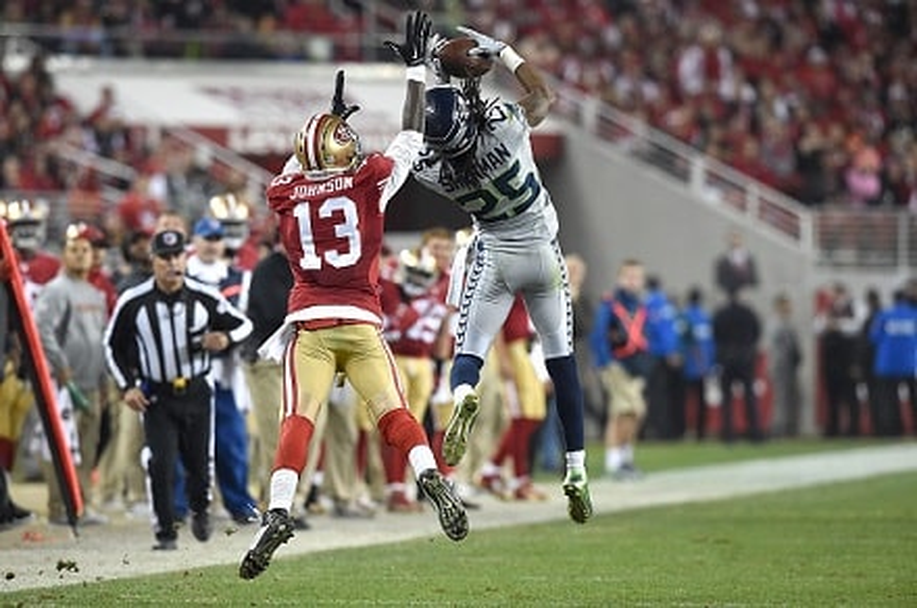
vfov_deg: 3.4
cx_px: 458
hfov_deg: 5.2
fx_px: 10174
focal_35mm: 400
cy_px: 304
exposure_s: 1/2000
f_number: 4
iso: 3200
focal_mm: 400
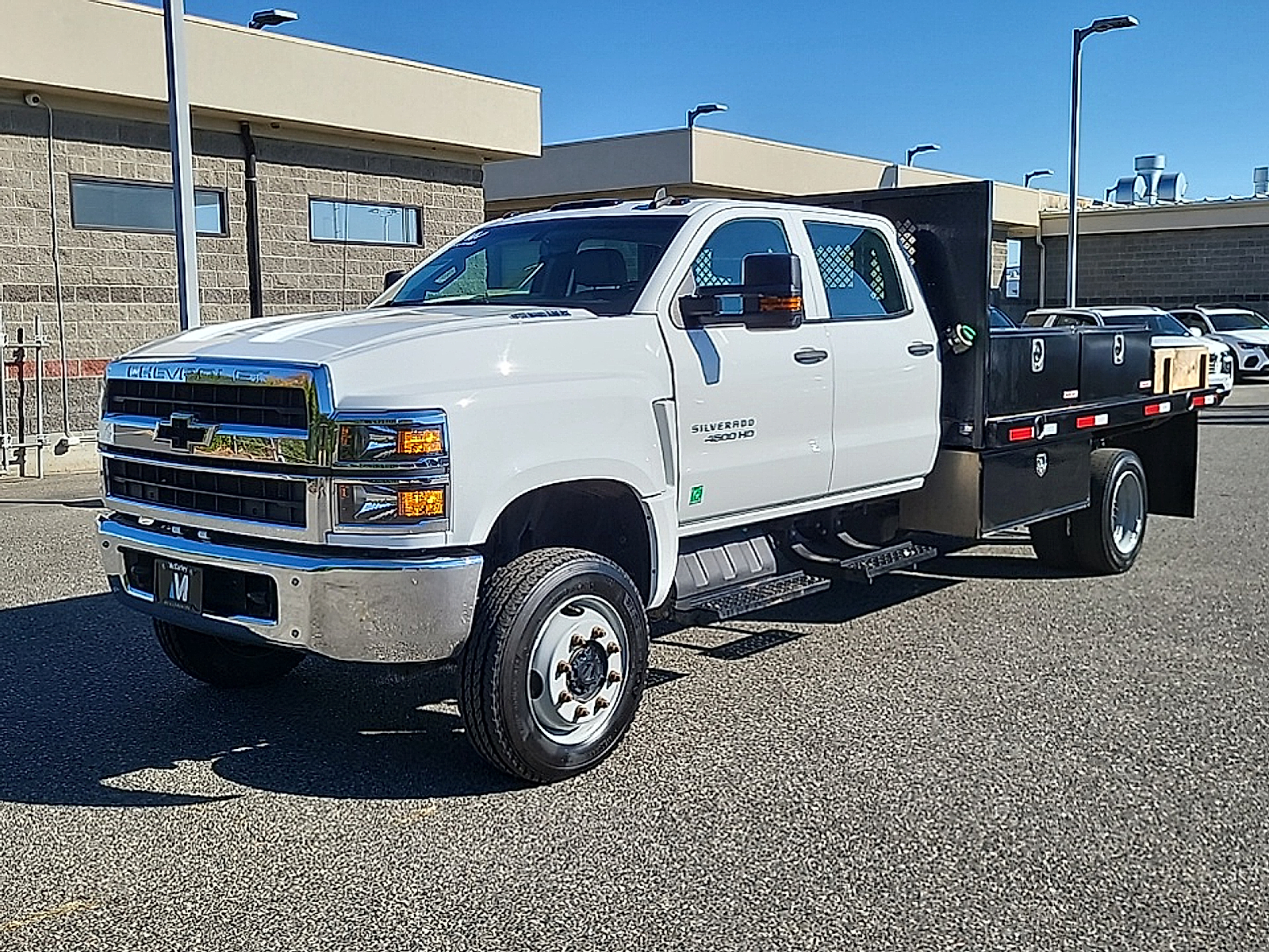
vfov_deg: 53.1
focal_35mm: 26
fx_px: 953
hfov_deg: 67.3
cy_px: 476
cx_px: 634
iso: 50
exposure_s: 1/2600
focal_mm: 5.4
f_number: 1.8
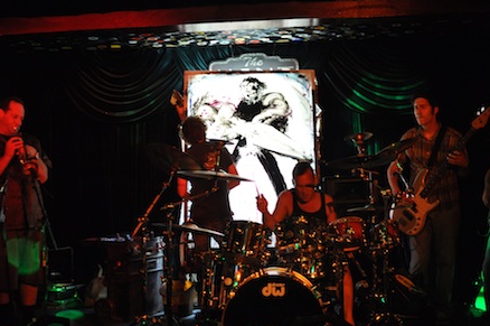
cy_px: 177
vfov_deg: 28.0
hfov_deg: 41.1
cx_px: 265
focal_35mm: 48
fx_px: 653
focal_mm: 28
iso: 1250
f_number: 2.8
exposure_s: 1/30
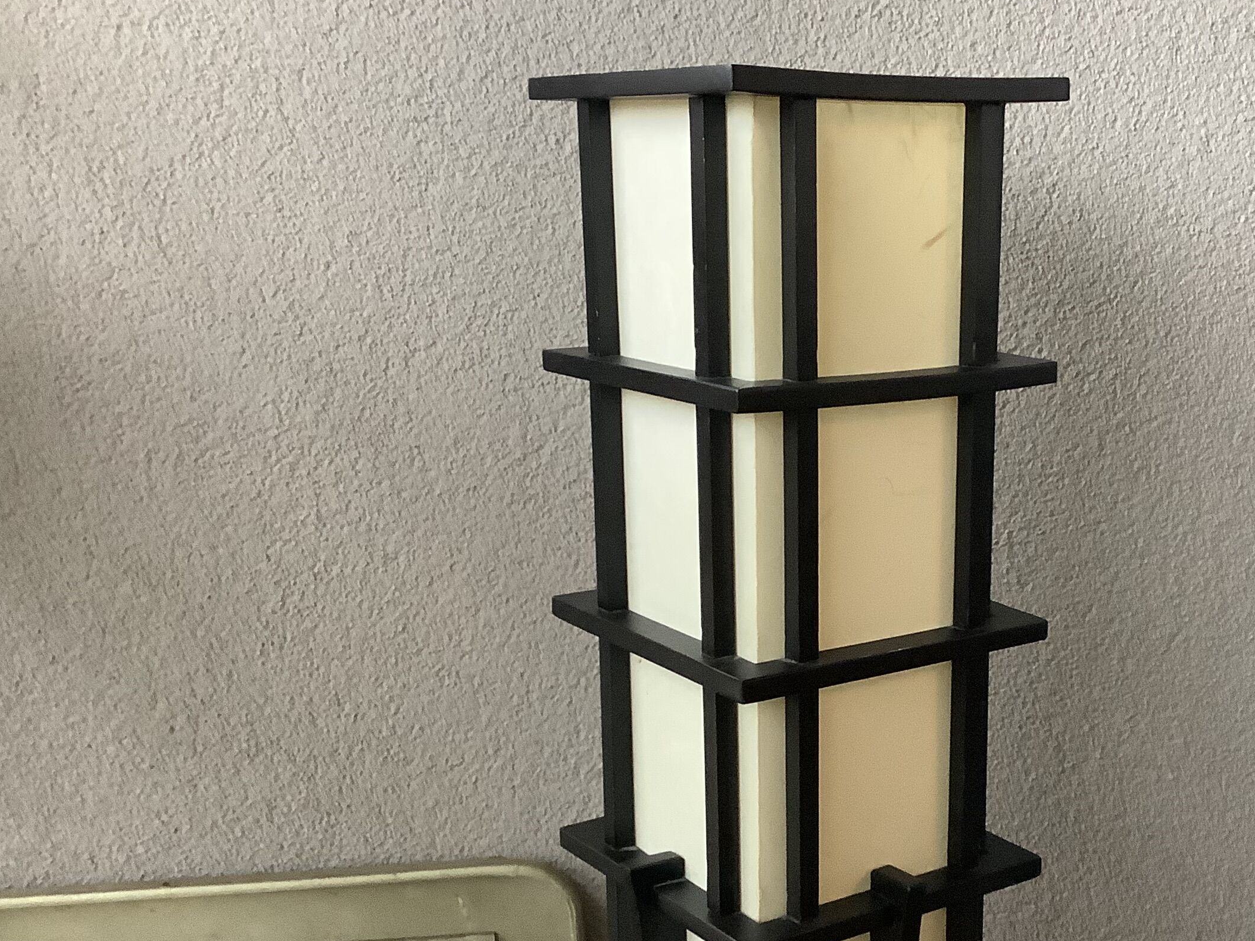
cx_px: 865
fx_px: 1740
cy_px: 626
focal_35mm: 48
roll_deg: -1.2
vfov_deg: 30.1
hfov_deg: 39.1
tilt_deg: -13.6
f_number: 2.4
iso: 320
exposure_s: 1/50
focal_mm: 3.3
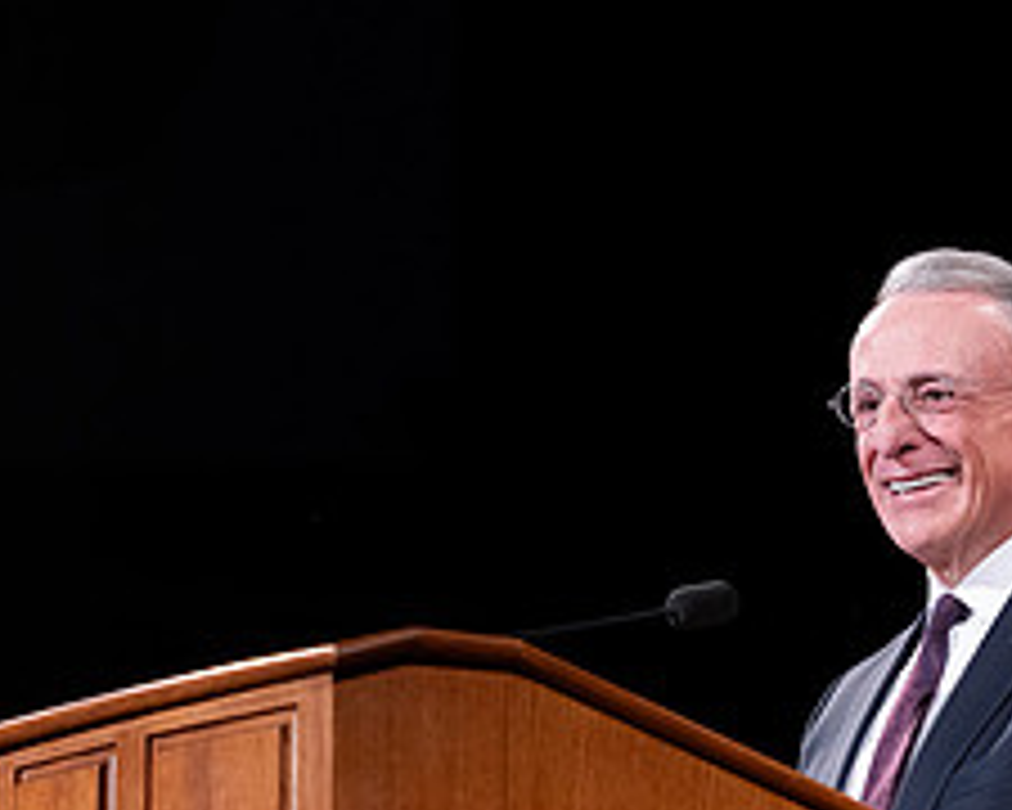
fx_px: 10932
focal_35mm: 365
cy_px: 542
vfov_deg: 4.2
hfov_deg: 5.3
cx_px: 759
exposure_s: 1/200
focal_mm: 135
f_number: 2.8
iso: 1000
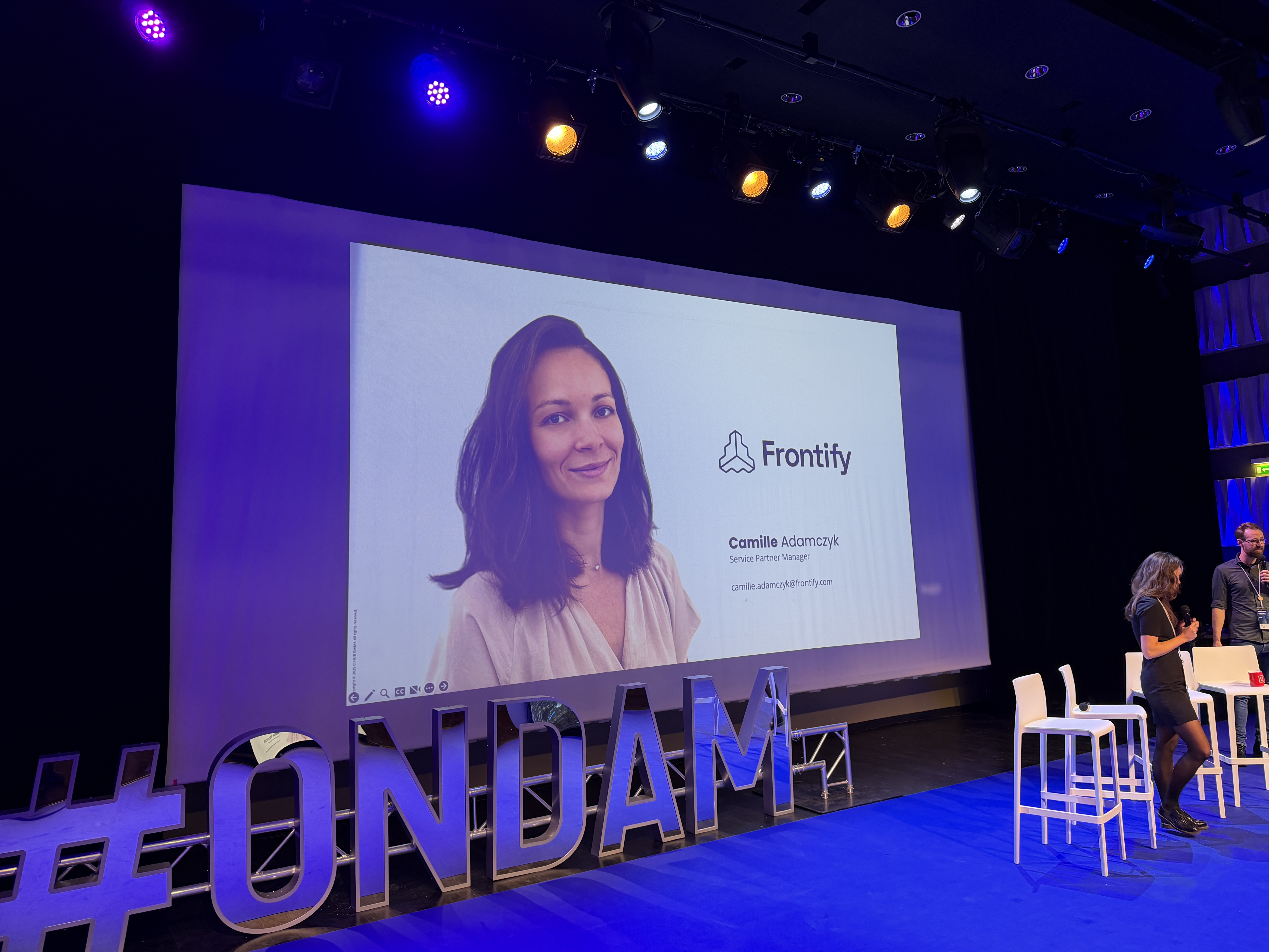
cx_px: 642
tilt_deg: +4.8
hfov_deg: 69.4
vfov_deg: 54.9
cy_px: 490
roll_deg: +2.6
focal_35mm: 25
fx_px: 916
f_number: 1.78
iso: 125
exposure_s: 1/50
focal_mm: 6.76
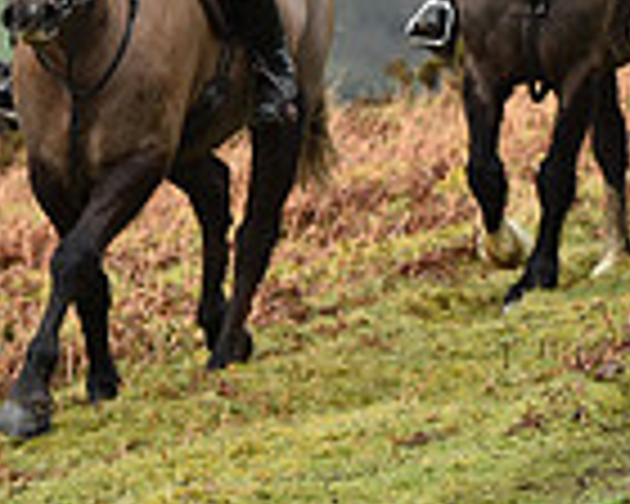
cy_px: -288
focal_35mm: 506
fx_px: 9435
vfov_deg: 3.1
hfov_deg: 3.8
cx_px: 1120
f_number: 5.6
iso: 720
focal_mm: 130
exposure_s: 1/800
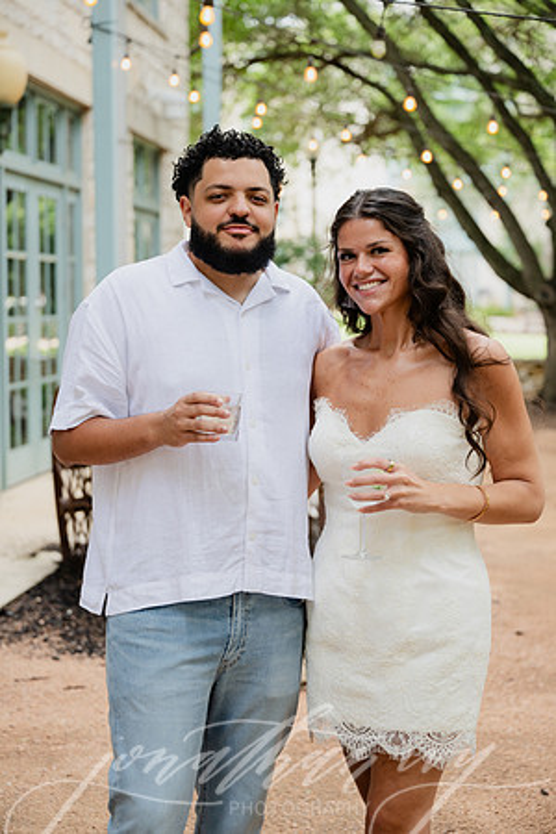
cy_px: 417
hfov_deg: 21.6
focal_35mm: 63
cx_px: 278
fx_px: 1459
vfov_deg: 31.9
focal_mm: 63
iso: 400
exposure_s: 1/200
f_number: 3.2
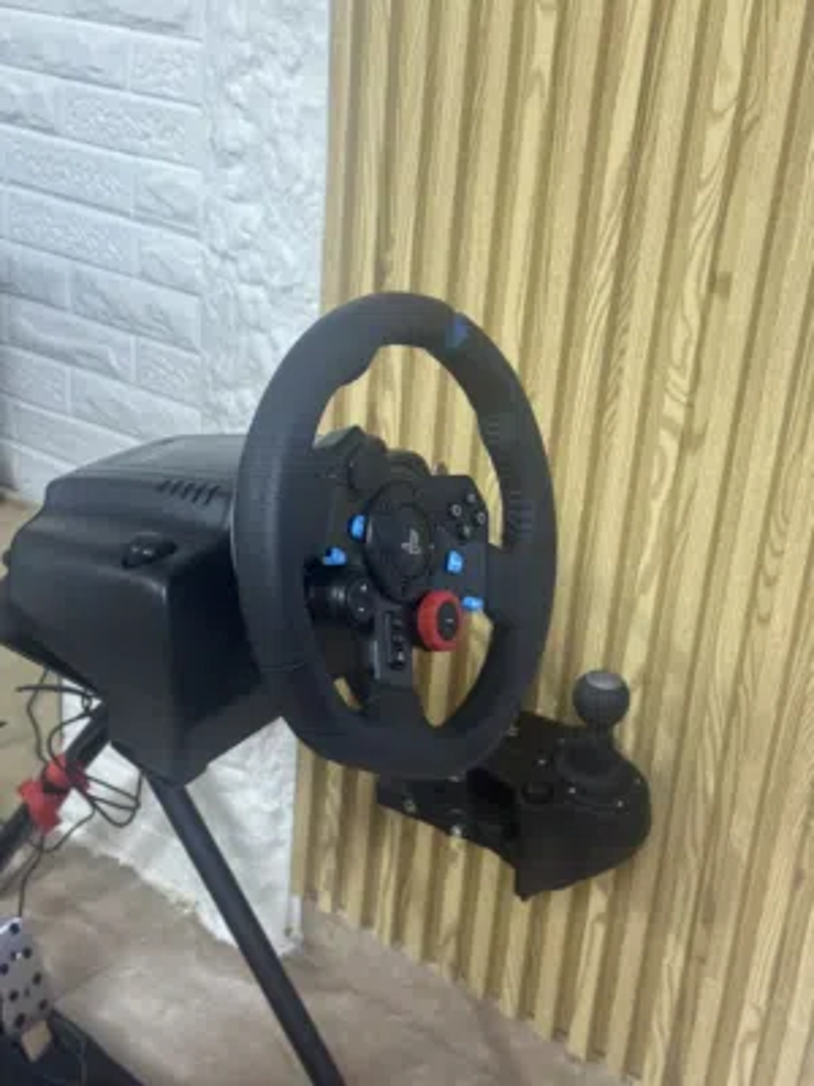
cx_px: 407
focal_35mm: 48
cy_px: 543
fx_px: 1505
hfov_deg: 30.3
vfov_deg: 39.7
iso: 500
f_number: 1.78
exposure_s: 1/33
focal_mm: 6.76
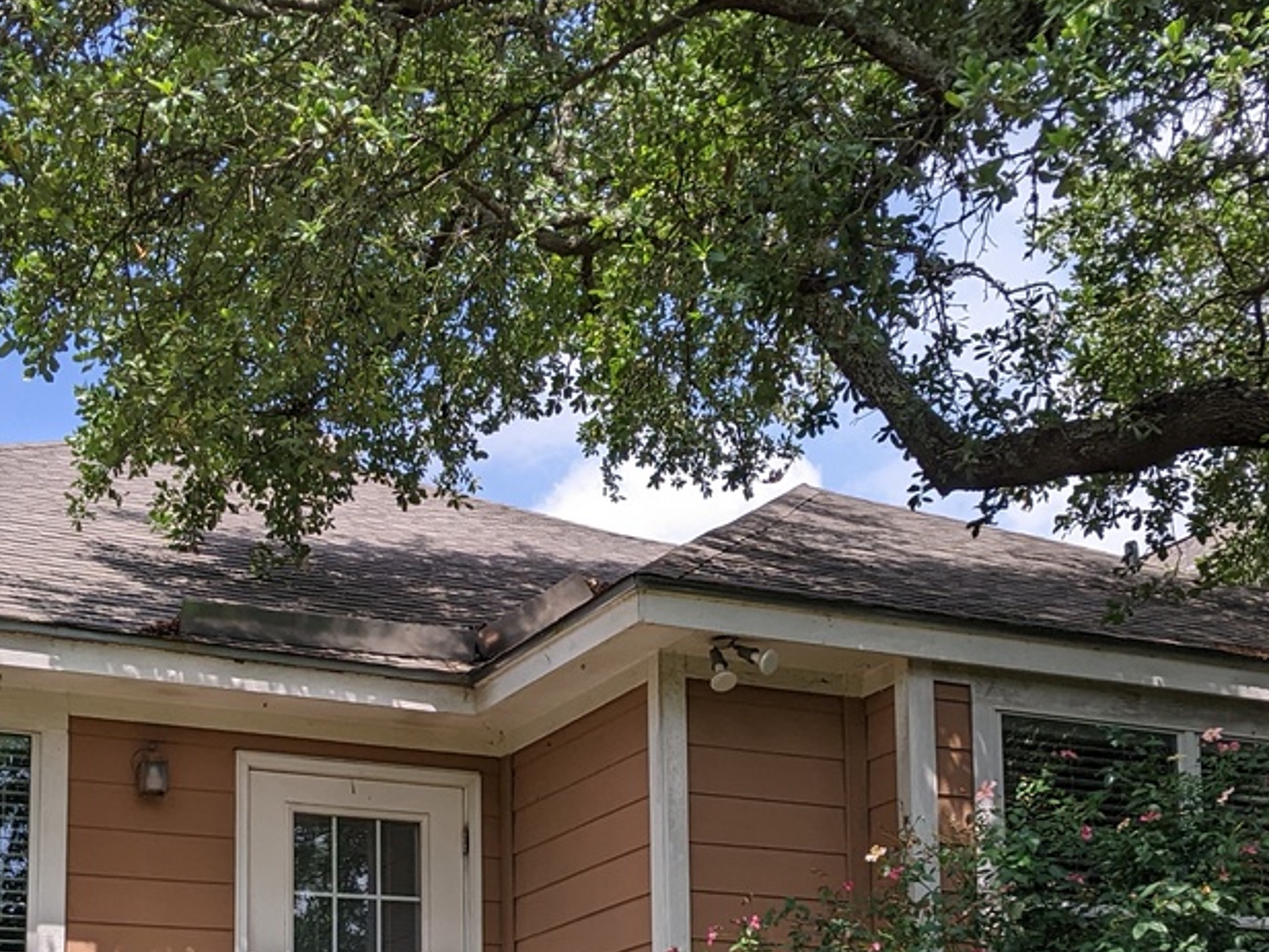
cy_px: 968
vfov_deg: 22.3
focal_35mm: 63
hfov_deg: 30.7
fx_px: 2310
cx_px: 623
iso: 46
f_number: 1.8
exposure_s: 1/1675
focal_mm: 4.44
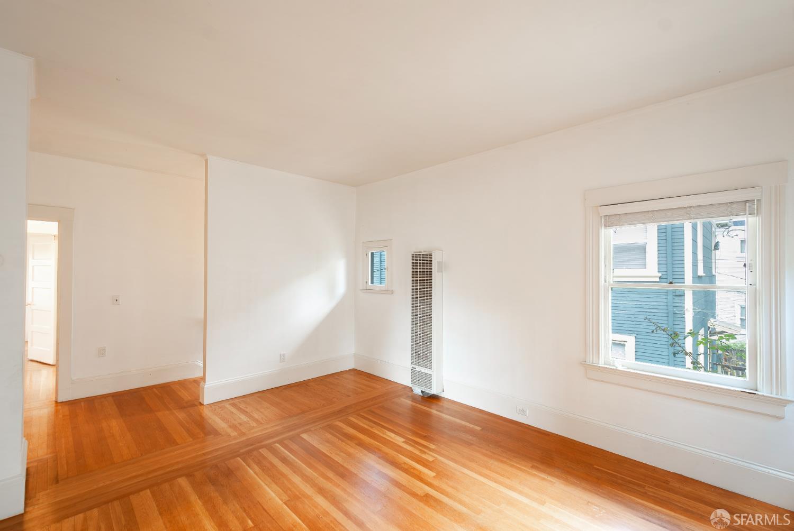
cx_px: 397
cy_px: 266
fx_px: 331
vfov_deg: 77.5
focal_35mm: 15
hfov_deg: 100.3
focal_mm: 10
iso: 400
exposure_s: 1/50
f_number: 5.6
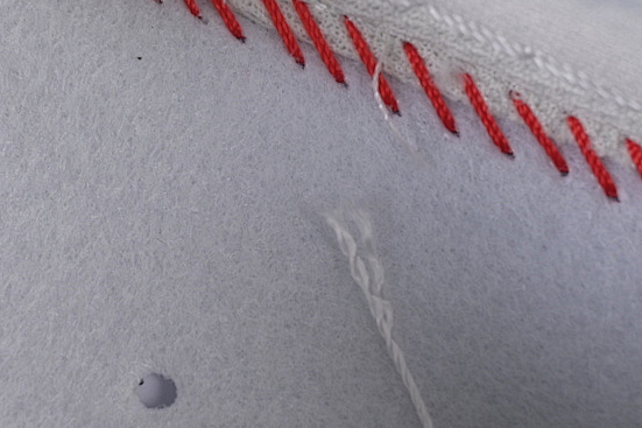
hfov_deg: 13.9
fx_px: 2621
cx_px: 171
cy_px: 265
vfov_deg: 9.3
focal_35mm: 147
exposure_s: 1/80
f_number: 7.1
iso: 160
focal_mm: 50
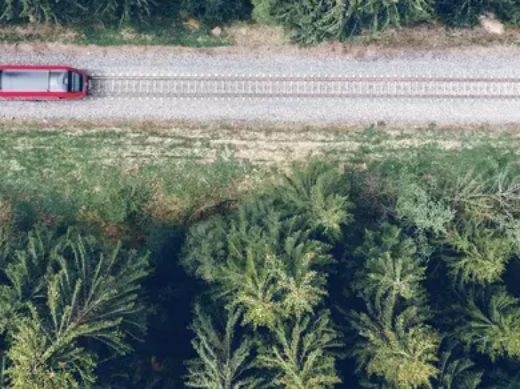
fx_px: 585
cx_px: 238
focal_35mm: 39
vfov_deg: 36.0
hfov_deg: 47.8
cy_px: 100
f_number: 2.8
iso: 100
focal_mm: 4.5
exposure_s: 1/170
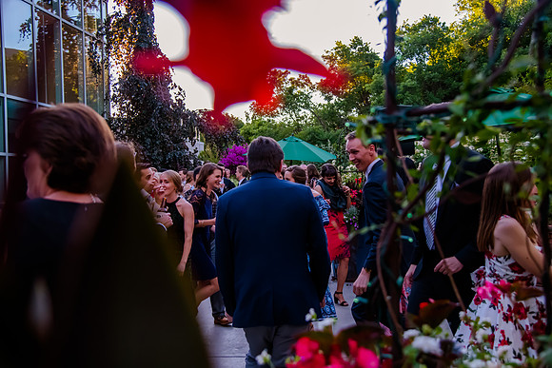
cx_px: 276
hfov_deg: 49.1
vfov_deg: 33.9
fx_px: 604
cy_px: 184
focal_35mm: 39
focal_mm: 38
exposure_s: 1/640
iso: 3200
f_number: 4
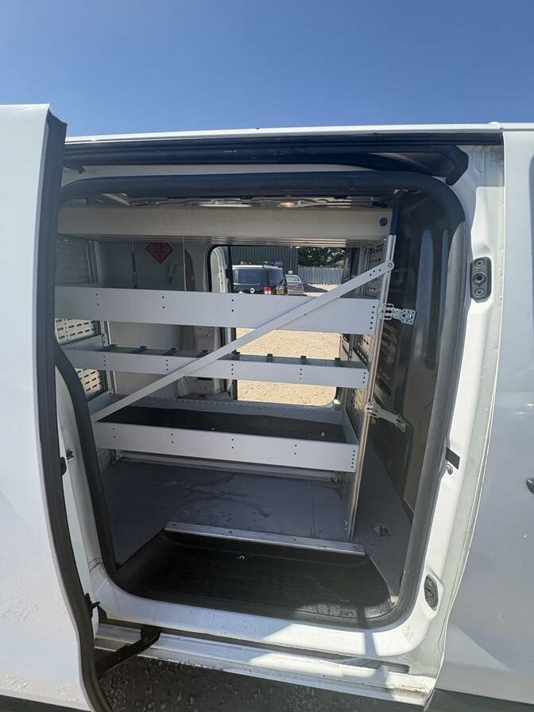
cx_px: 267
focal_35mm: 14
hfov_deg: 85.7
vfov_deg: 102.1
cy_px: 356
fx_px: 288
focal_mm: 2.22
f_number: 2.2
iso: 64
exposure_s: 1/910
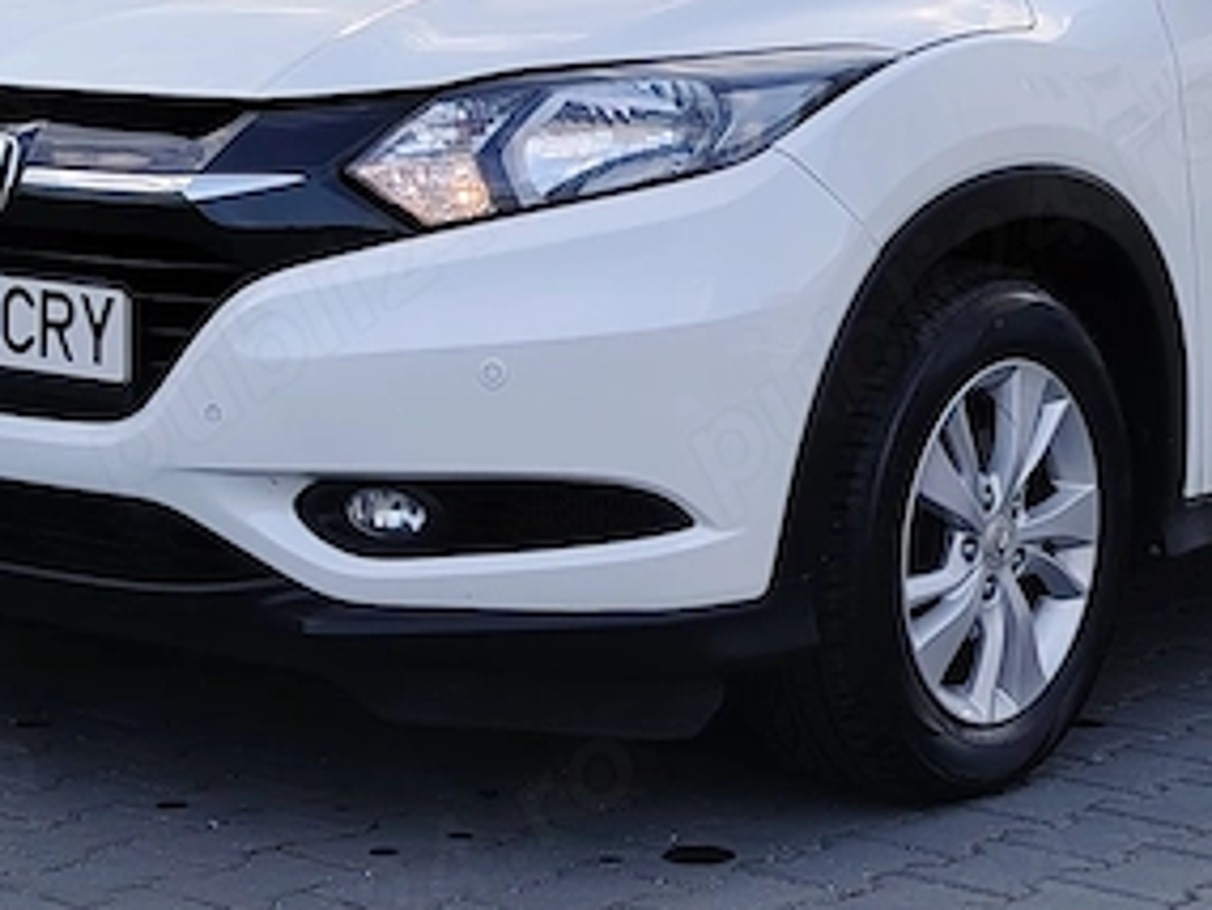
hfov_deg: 19.4
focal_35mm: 101
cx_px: 659
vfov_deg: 14.6
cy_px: 332
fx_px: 3538
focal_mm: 5.25
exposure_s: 1/315
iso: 100
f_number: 1.75
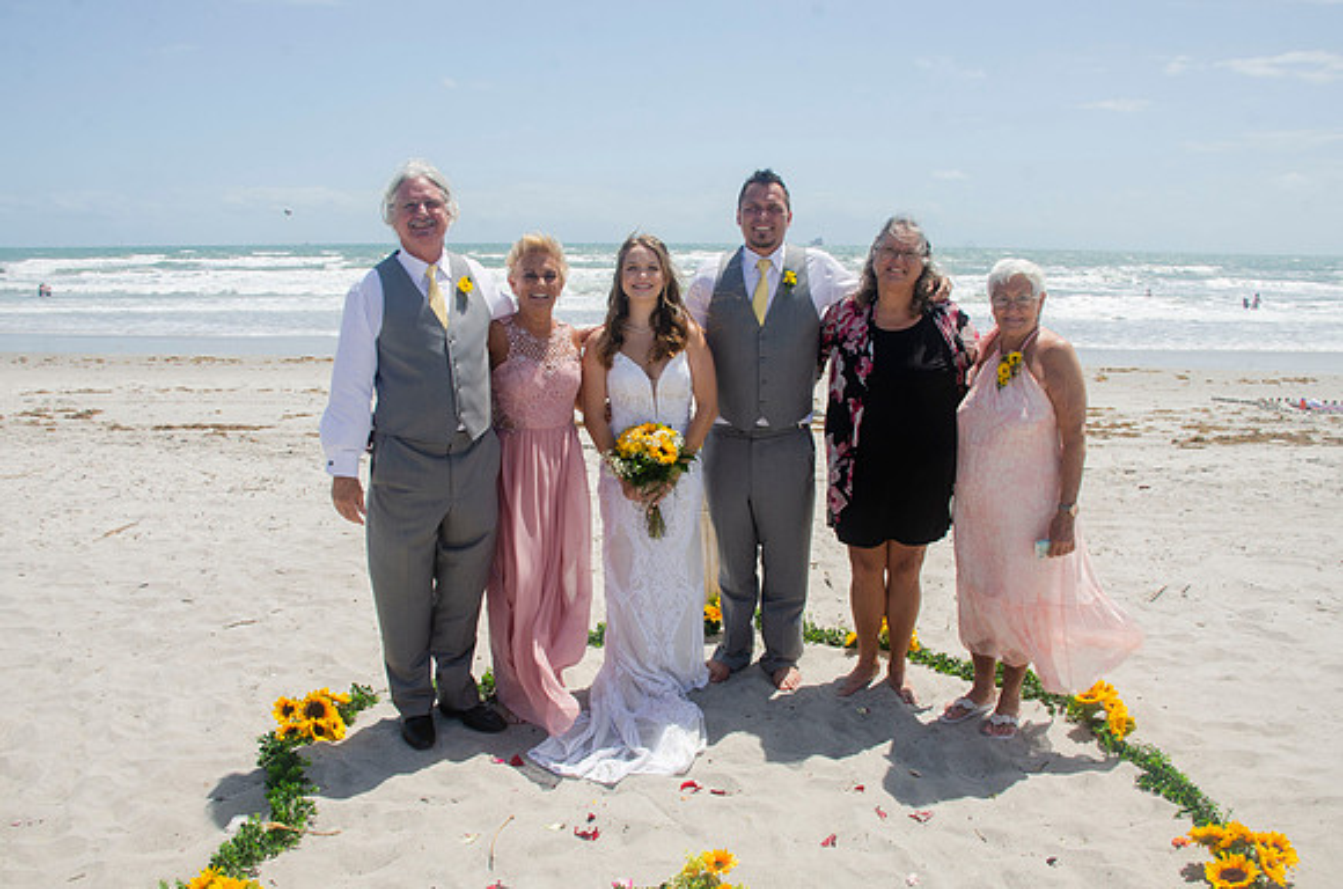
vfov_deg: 47.7
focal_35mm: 27
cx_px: 672
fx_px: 1005
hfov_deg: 67.5
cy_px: 444
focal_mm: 18
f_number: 11
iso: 100
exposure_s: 1/250
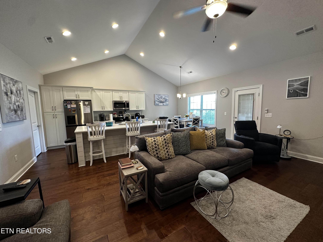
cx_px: 162
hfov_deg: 102.1
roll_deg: +1.1
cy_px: 121
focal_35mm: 14
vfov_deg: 85.7
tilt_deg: -6.0
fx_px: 131
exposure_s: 1/60
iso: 160
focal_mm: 2.22
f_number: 2.2
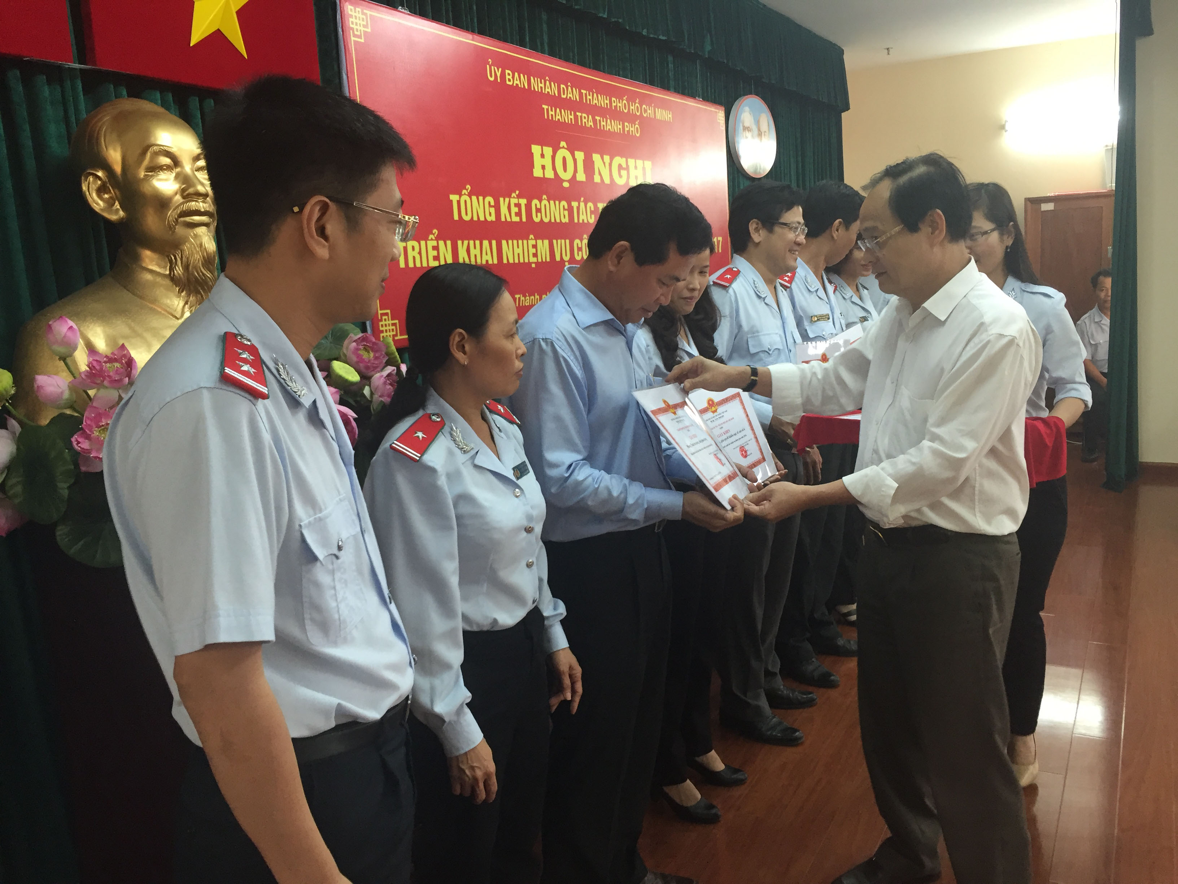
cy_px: 442
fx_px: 987
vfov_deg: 48.2
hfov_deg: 61.7
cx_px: 589
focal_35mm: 29
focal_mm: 4.15
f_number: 2.2
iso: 64
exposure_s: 1/33
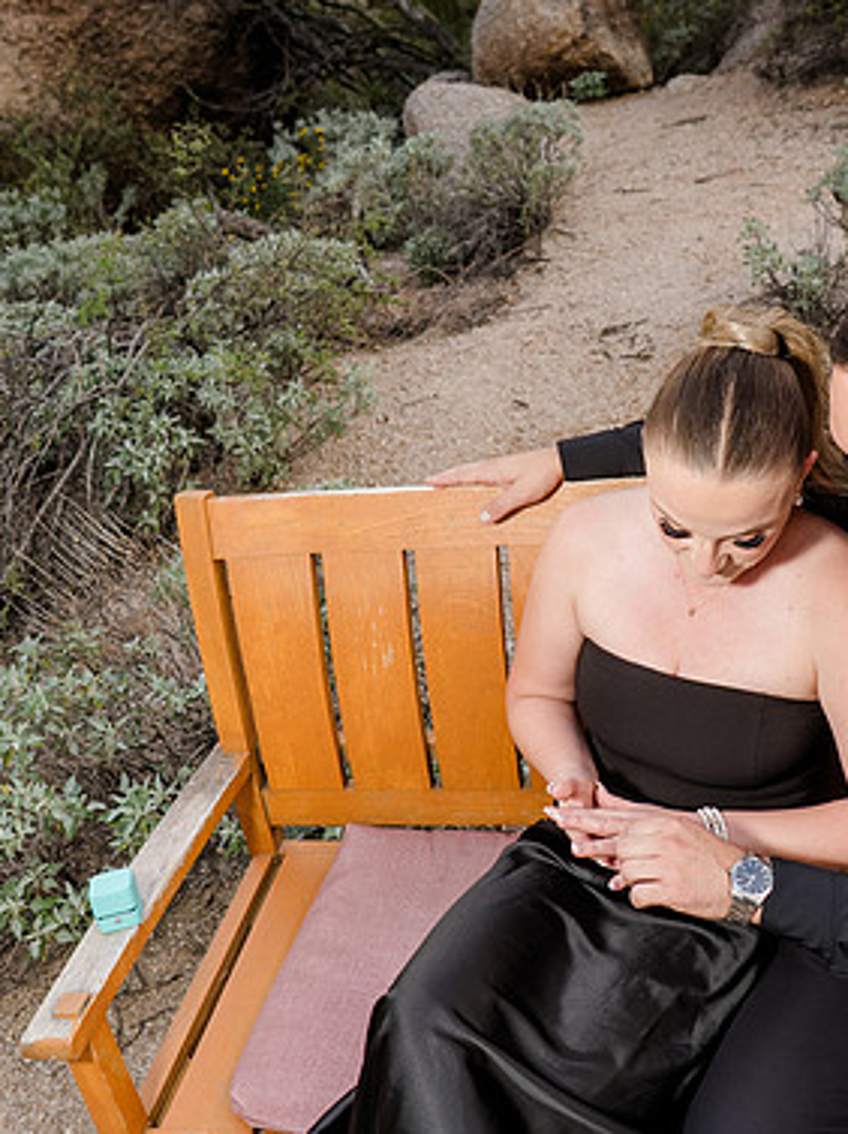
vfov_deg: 46.8
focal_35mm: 40
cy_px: 579
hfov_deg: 35.5
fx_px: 1309
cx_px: 571
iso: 320
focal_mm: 27
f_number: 5.6
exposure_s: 1/250
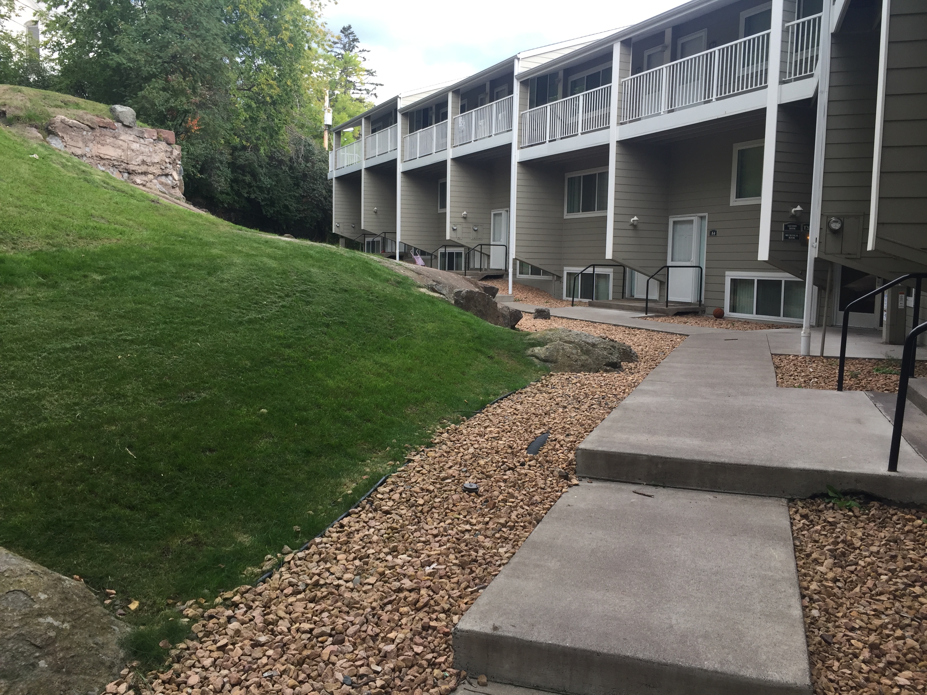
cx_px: 464
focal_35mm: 29
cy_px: 348
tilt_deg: -4.5
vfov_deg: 48.2
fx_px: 777
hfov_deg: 61.7
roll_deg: -1.9
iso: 32
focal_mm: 4.15
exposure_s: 1/120
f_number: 2.2
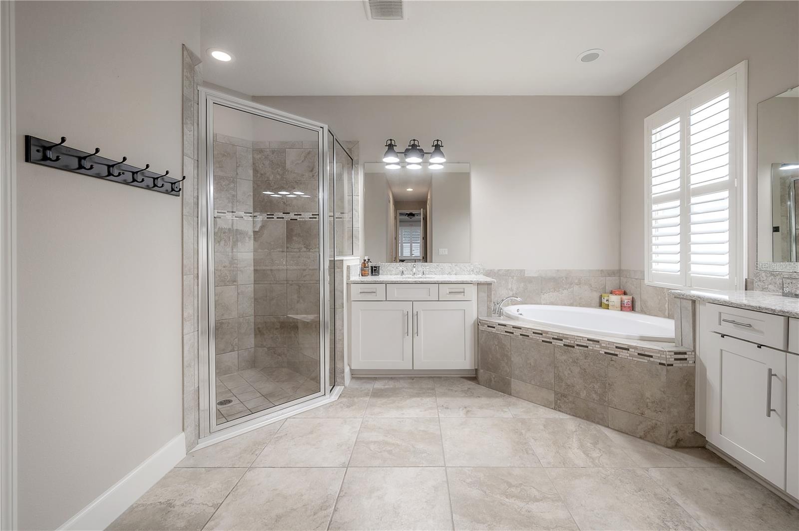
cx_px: 400
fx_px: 310
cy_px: 266
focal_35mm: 14
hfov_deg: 104.3
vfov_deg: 81.1
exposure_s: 1/50
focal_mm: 14
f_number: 9
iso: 320
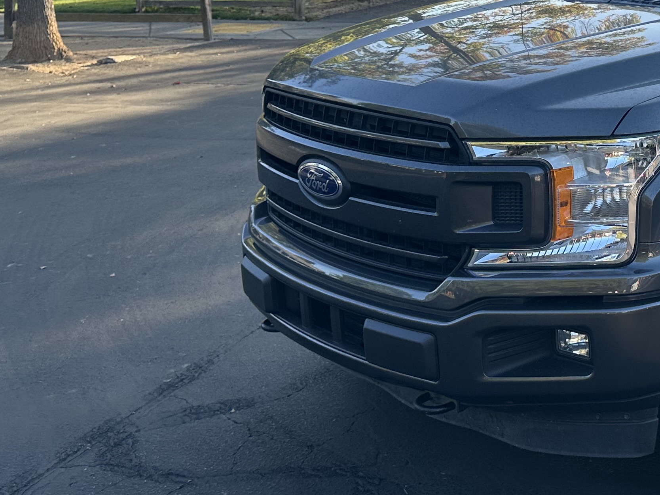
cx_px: 716
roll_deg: -0.7
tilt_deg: -8.0
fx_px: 1106
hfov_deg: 30.0
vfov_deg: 24.5
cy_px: 56
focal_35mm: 58
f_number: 1.78
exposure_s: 1/879
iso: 80
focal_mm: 6.86
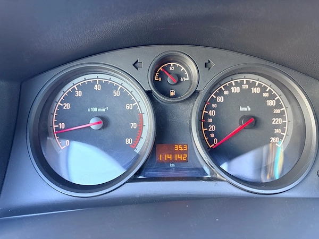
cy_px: 120
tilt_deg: -26.2
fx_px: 240
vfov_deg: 53.1
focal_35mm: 26
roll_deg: -2.0
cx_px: 160
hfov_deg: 67.3
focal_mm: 5.96
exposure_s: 1/60
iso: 320
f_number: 1.6
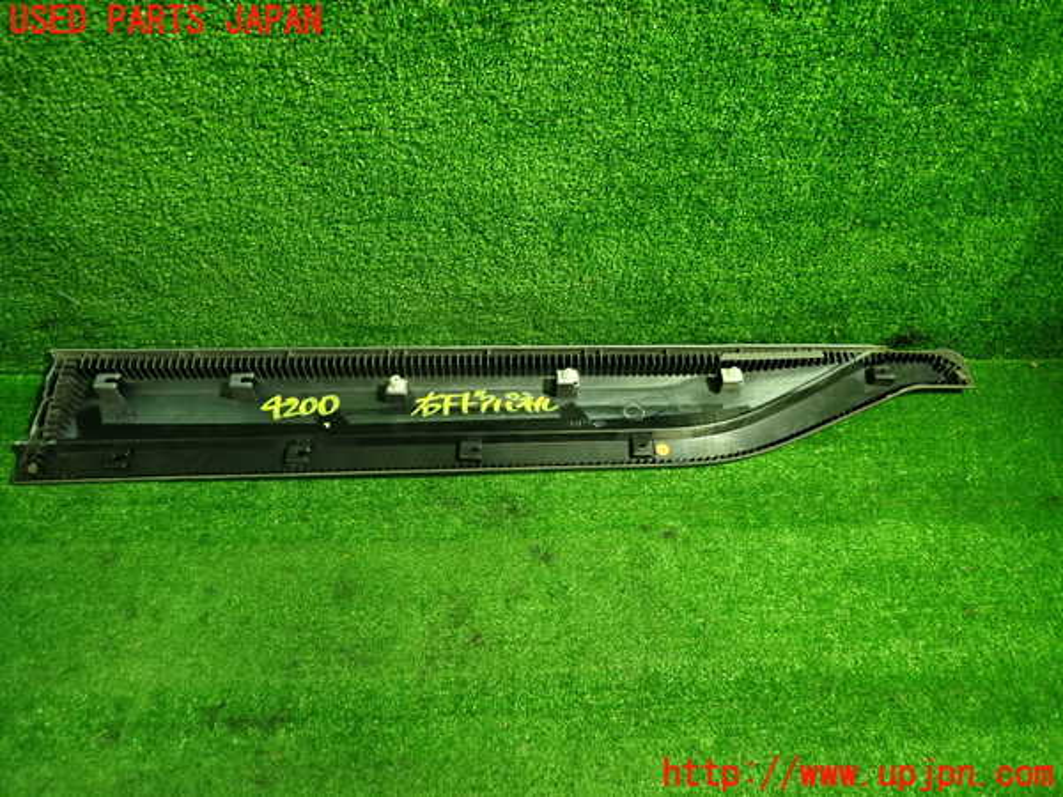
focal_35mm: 25
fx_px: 768
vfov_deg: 54.9
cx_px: 532
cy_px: 398
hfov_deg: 69.4
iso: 250
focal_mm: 4.5
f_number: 2
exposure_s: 1/30
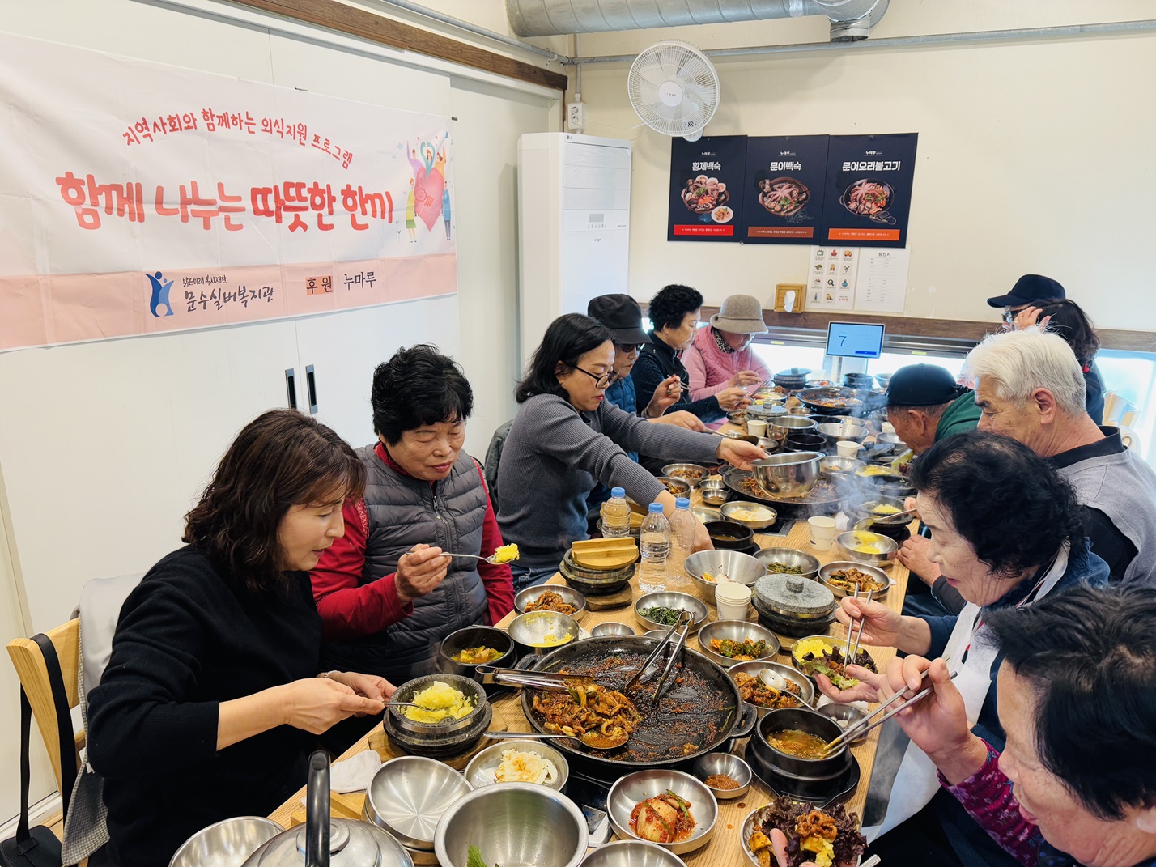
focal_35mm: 24
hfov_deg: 71.6
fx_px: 801
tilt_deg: -15.8
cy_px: 434
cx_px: 578
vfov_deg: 56.8
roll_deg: -0.5
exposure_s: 1/60
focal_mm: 6.76
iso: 125
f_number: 1.78
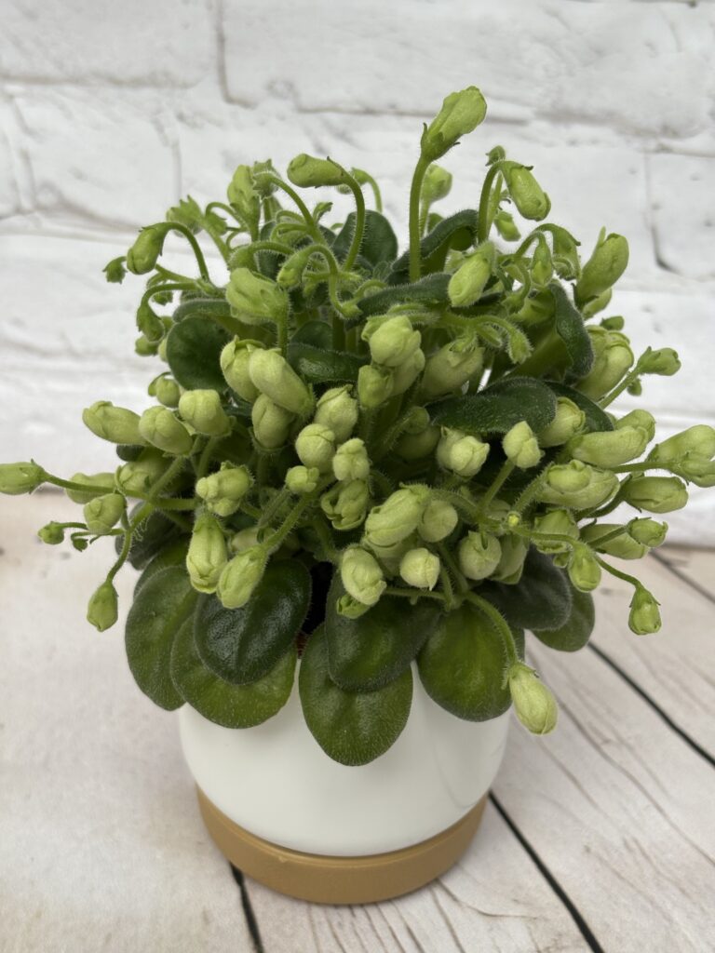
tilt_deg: -34.0
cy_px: 476
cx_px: 358
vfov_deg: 36.8
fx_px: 1432
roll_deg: -1.6
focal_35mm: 52
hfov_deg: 28.0
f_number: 1.6
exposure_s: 1/60
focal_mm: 5.96
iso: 64
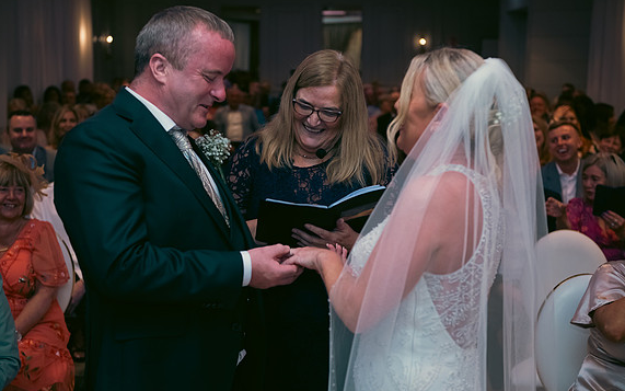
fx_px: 988
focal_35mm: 58
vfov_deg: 22.4
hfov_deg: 35.1
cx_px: 311
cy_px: 183
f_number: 3.5
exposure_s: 1/160
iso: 800
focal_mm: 56
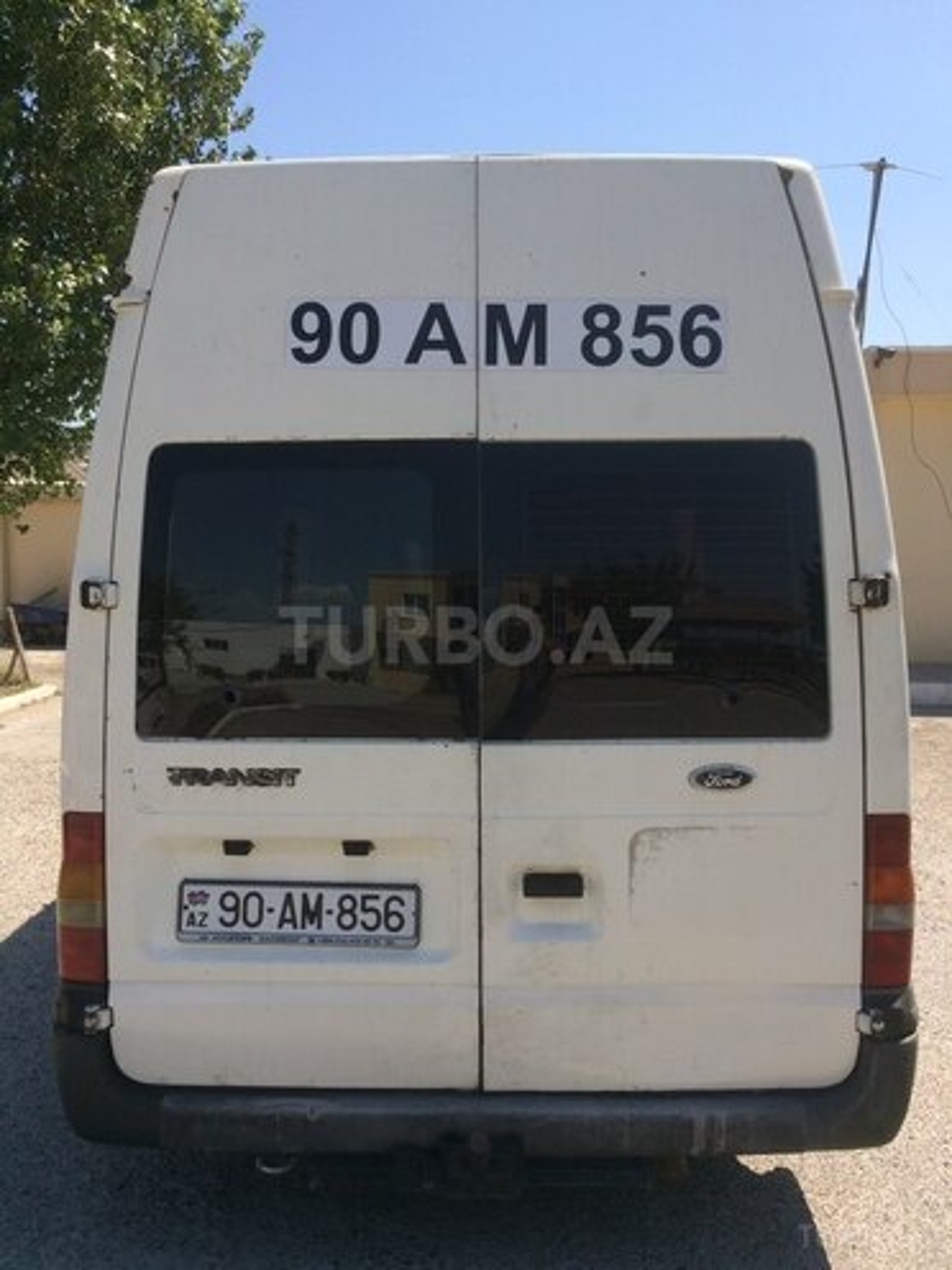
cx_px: 476
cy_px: 635
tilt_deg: -5.5
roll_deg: -1.0
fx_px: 1063
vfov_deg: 61.7
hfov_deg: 48.2
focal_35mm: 29
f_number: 2.2
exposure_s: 1/2053
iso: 32
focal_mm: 4.15
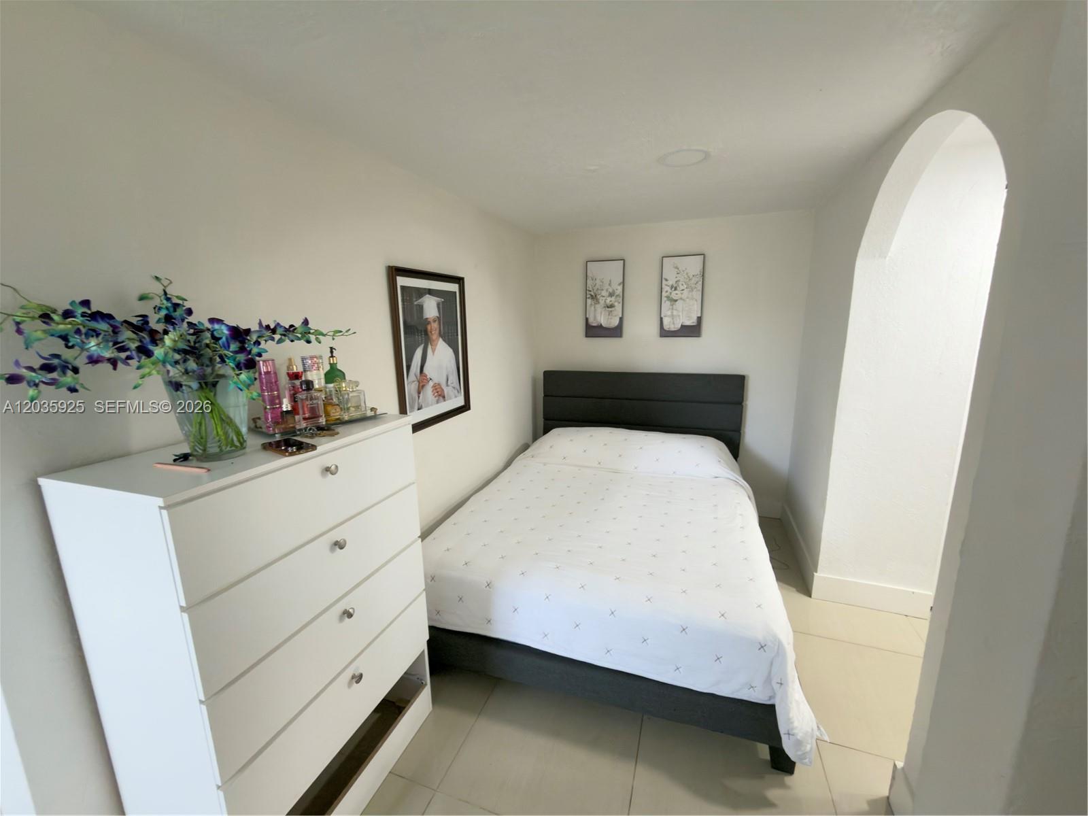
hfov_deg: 102.1
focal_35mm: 14
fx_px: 440
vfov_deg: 85.7
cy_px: 408
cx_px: 544
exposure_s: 1/30
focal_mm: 2.22
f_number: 2.2
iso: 125
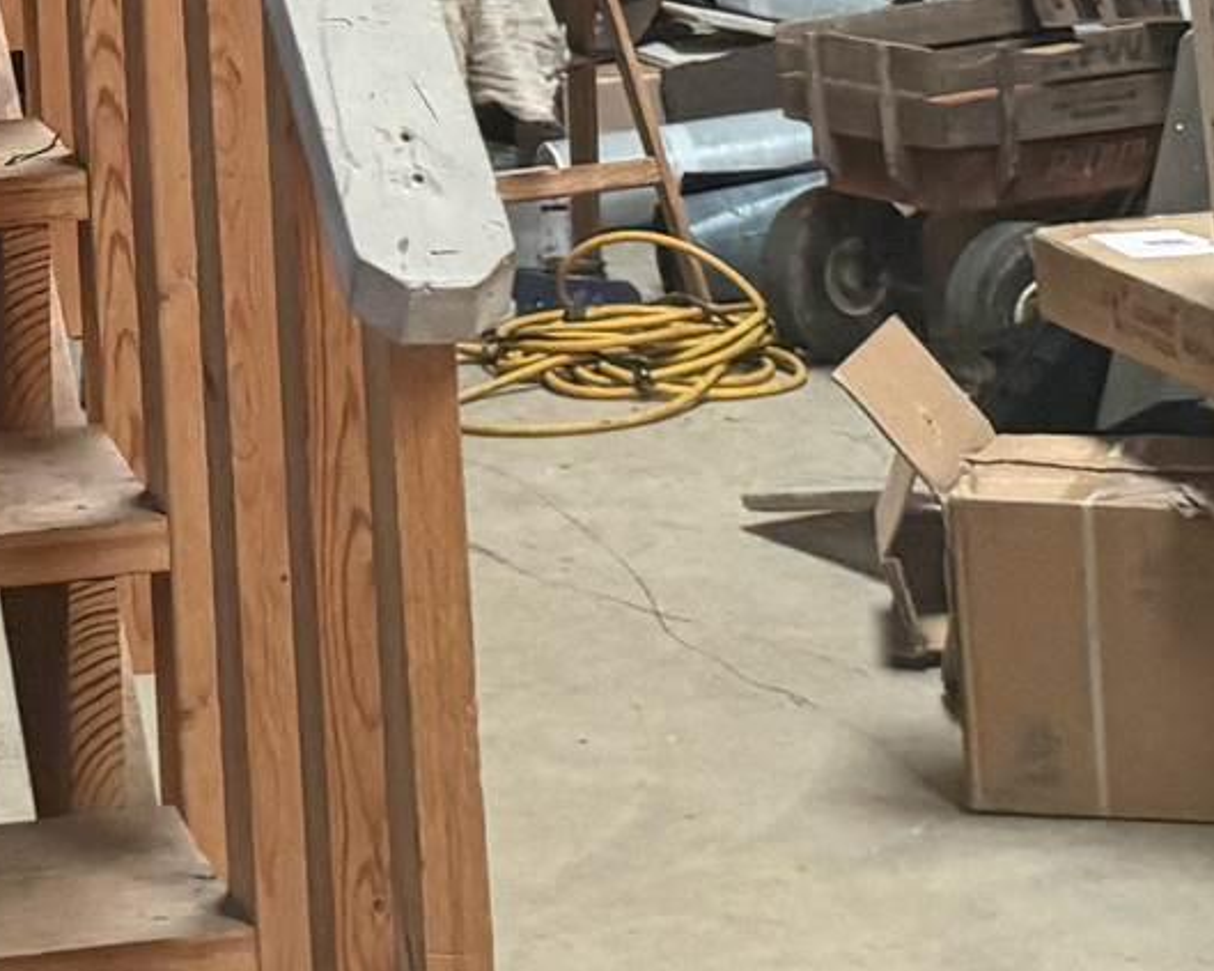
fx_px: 4886
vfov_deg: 10.5
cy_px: -920
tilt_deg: +5.9
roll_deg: +2.0
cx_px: 5
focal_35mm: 136
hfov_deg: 14.0
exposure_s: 1/60
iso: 320
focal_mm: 6.76
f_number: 1.78
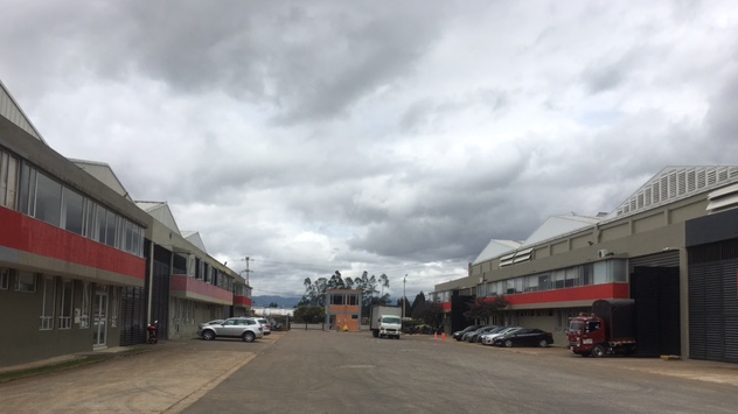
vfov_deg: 36.3
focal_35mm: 32
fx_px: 626
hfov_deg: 61.0
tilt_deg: +5.2
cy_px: 274
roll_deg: -0.8
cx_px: 368
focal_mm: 4.15
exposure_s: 1/2747
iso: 25
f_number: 2.2
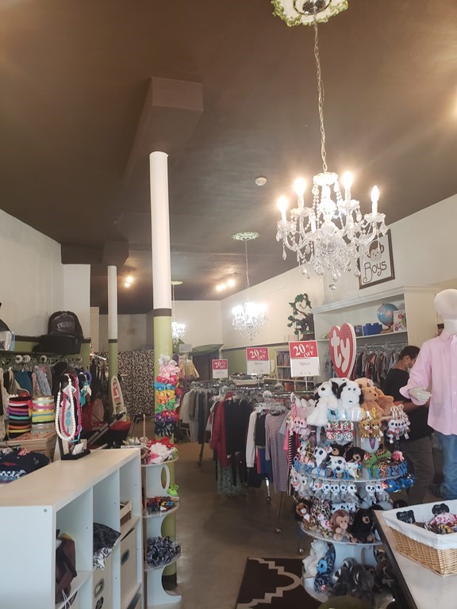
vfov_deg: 67.3
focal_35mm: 26
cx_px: 228
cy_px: 304
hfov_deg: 53.1
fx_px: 458
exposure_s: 1/30
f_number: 2.4
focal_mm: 4.3
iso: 250
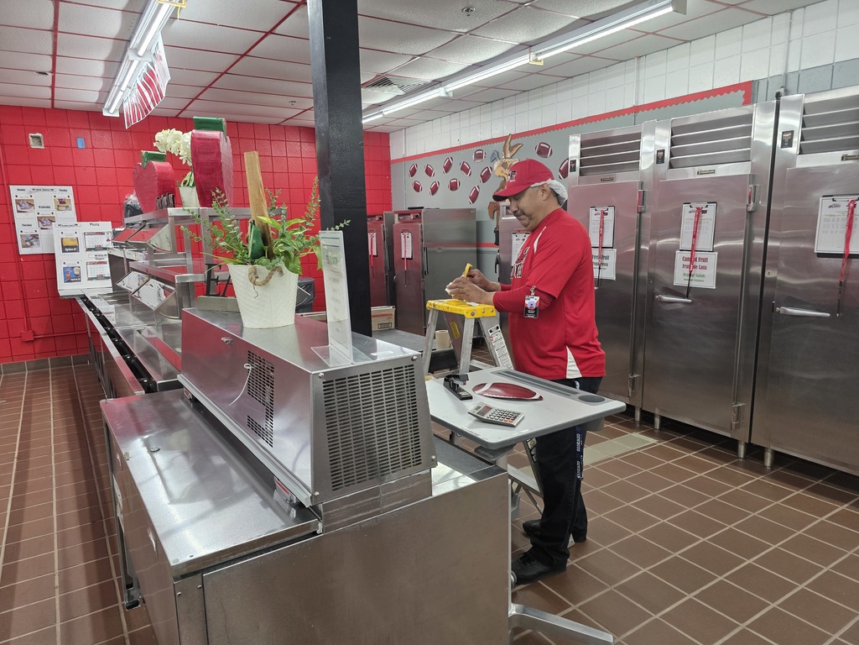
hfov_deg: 73.9
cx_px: 430
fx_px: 571
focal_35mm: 23
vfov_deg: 58.9
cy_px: 322
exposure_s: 1/120
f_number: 1.7
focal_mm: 6.3
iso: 200
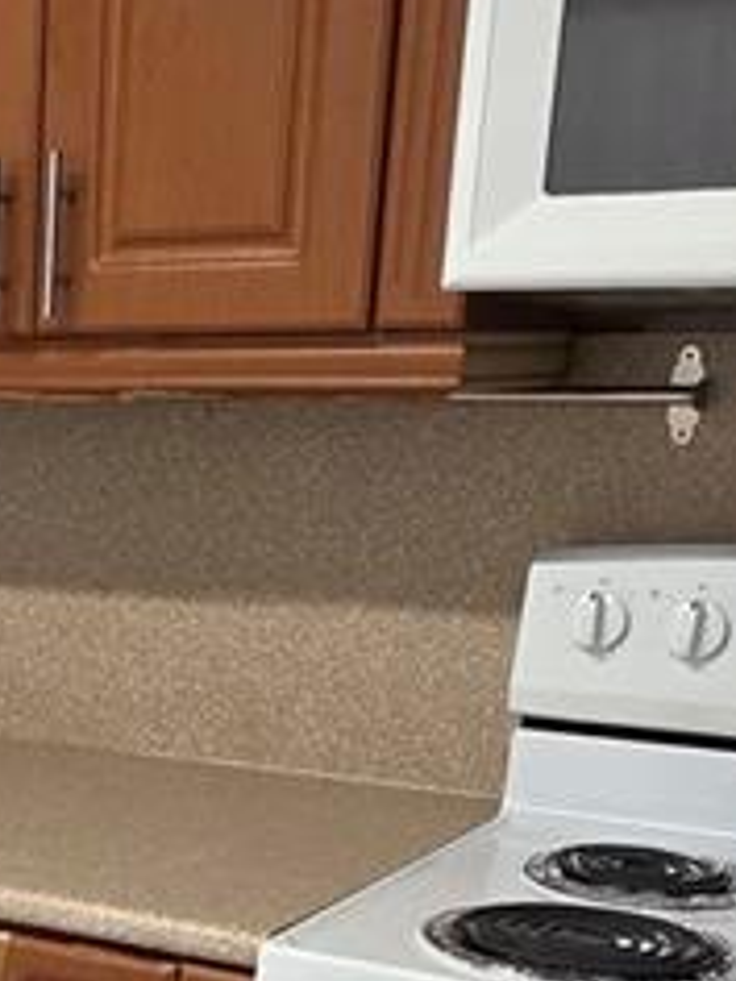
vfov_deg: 28.0
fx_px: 1871
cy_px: 923
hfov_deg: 19.7
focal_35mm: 66
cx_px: -324
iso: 250
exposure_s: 1/120
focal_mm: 2.2
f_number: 1.9
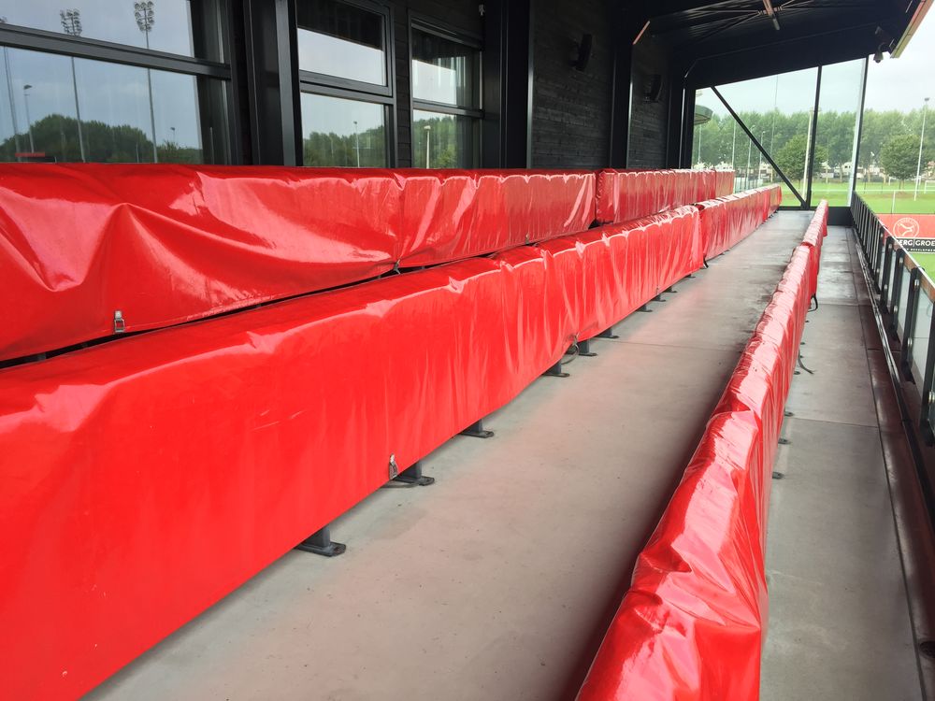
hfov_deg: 61.7
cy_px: 350
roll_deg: -0.3
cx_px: 468
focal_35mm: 29
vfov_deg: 48.2
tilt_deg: -12.4
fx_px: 783
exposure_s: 1/103
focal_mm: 4.15
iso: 32
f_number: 2.2
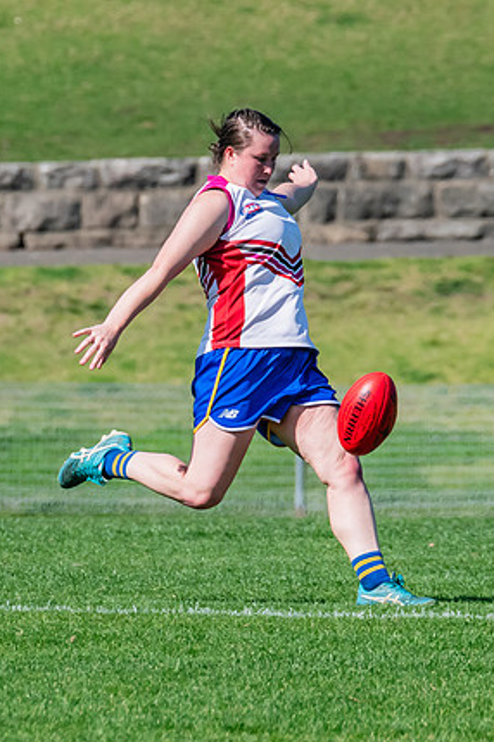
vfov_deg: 2.0
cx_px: 234
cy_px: 360
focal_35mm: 1017
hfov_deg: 1.3
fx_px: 20965
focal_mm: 420
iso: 800
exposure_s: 1/1250
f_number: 11
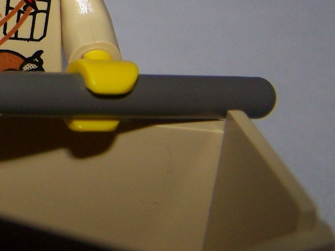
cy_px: -19
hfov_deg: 14.7
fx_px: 1239
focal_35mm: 128
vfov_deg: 11.4
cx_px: -109
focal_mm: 6.3
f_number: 2.8
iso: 80
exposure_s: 1/60
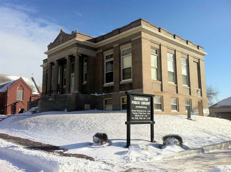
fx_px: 233
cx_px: 116
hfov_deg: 52.7
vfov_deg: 40.6
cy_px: 86
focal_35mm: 35
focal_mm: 3.85
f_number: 2.8
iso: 80
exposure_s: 1/2011
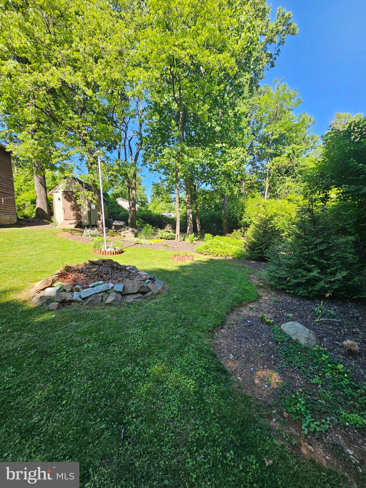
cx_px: 183
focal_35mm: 13
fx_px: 183
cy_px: 244
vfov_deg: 106.2
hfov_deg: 89.9
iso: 50
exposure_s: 1/321
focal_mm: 2.2
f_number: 2.2
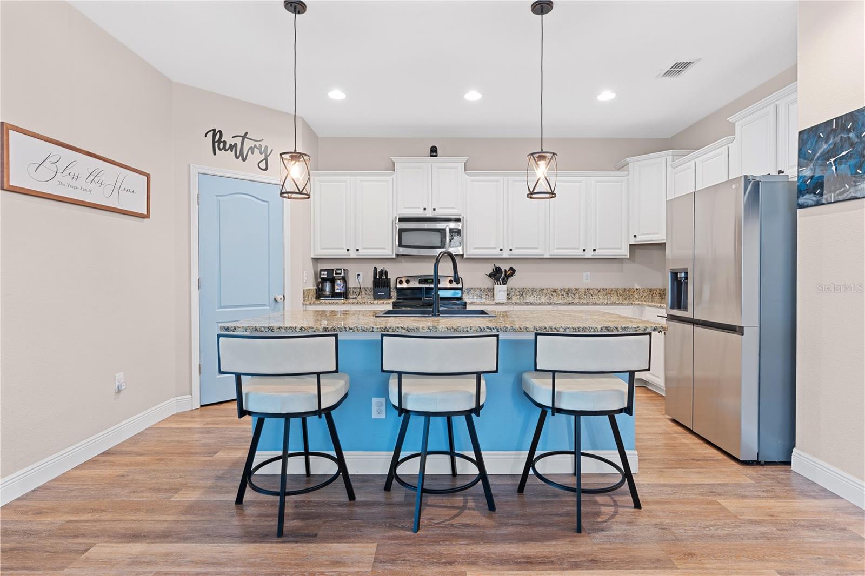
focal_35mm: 18
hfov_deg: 90.0
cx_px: 432
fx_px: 432
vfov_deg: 67.4
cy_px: 288
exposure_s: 8
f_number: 8
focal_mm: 18
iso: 200
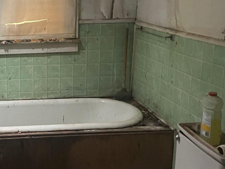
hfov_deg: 28.5
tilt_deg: -16.9
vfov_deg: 22.2
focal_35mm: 66
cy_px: 97
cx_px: 35
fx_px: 429
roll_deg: +1.7
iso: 640
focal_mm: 4.2
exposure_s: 1/30
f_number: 1.6
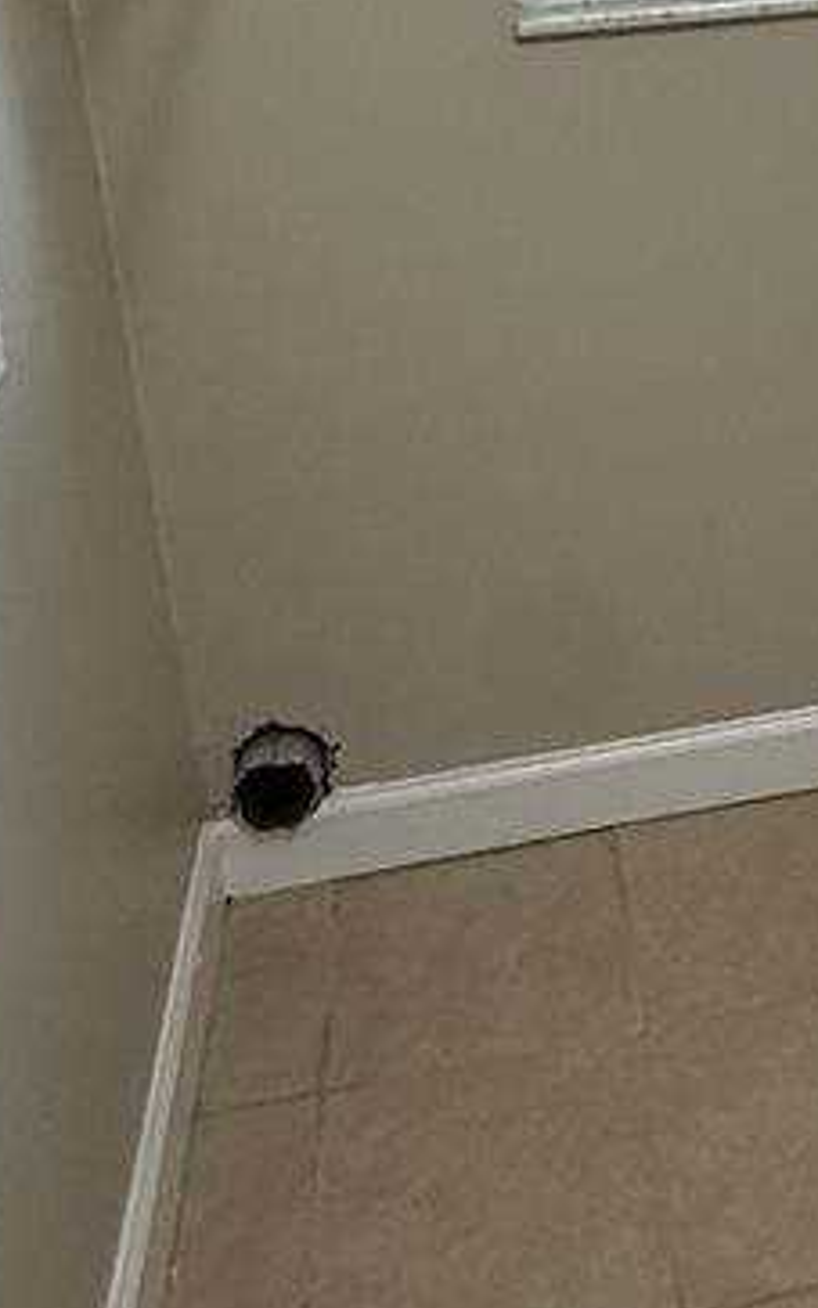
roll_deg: +2.1
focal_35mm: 49
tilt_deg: -15.1
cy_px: 68
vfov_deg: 37.6
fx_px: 1747
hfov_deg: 25.1
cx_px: 818
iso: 250
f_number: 2.2
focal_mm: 2.22
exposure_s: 1/120
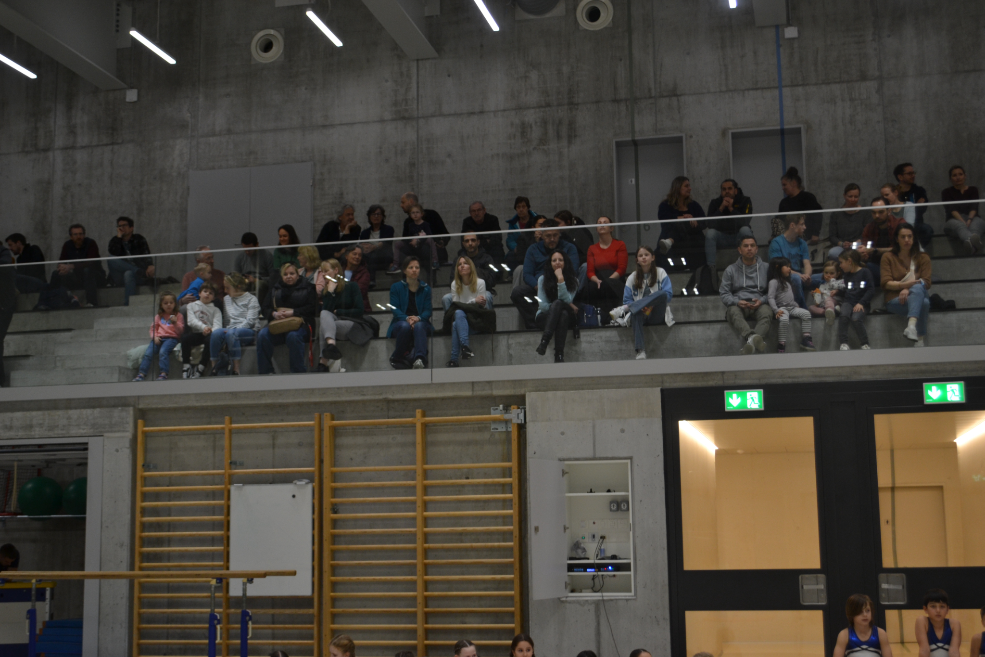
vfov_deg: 28.1
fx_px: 1313
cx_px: 492
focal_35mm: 48
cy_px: 328
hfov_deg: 41.1
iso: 400
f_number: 4.8
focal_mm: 32
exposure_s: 1/60
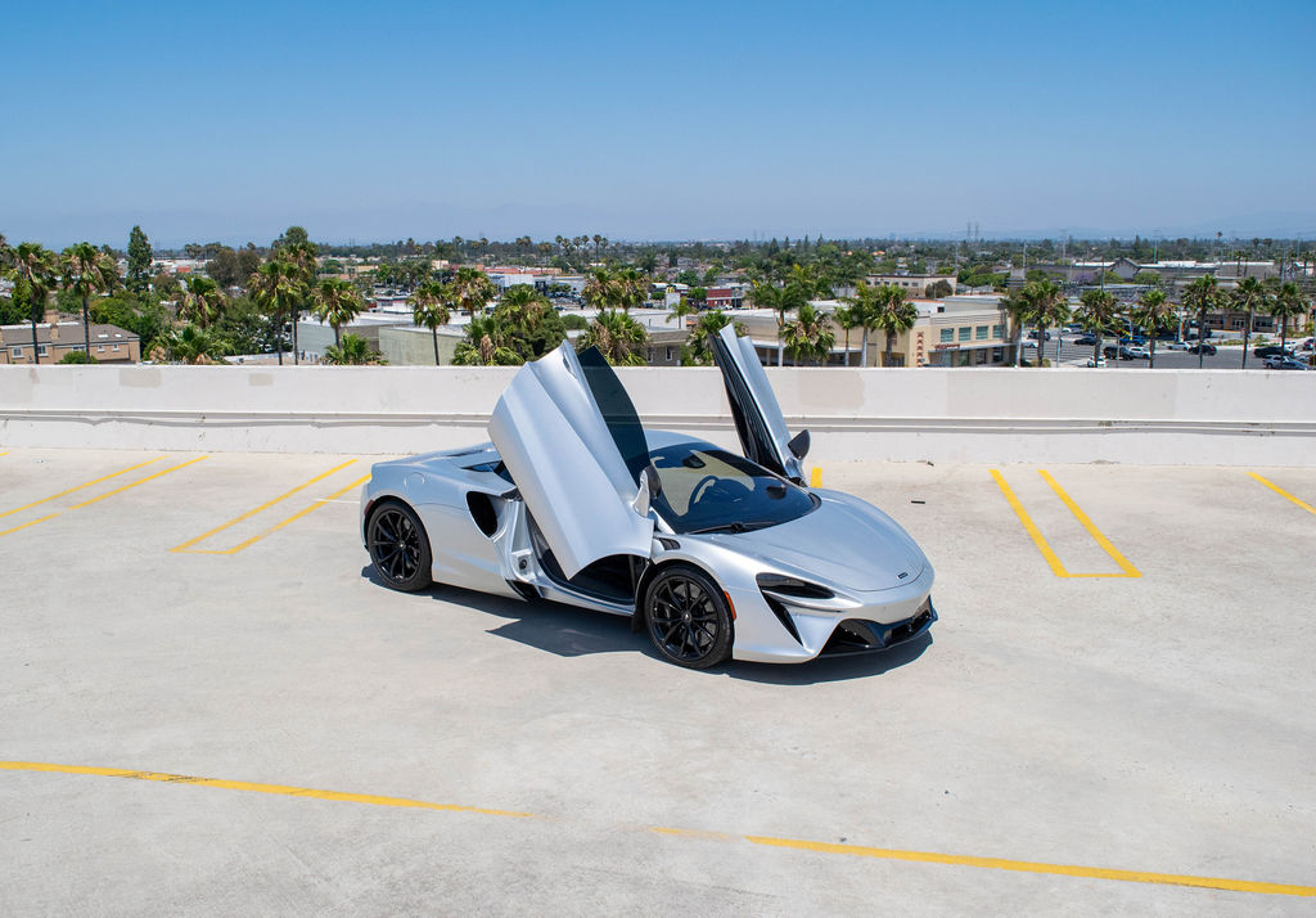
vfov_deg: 41.7
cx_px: 628
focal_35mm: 32
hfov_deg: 57.3
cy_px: 459
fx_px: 1204
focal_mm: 21
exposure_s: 1/2000
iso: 400
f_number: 8
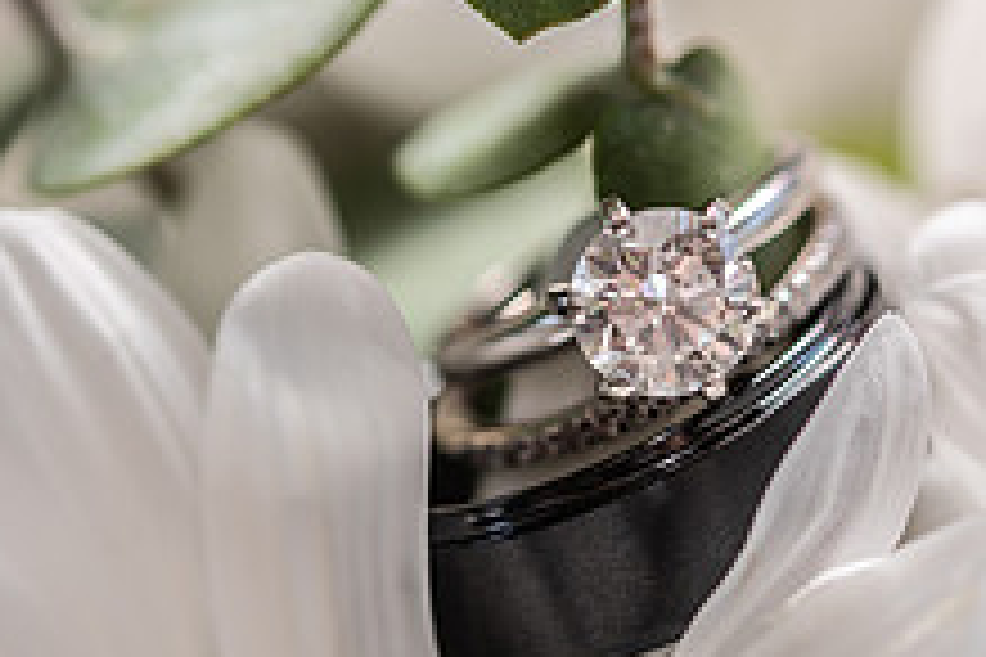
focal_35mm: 159
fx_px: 4354
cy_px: 389
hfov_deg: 12.9
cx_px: 423
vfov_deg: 8.6
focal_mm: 60
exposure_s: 1/160
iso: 80
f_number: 4.5
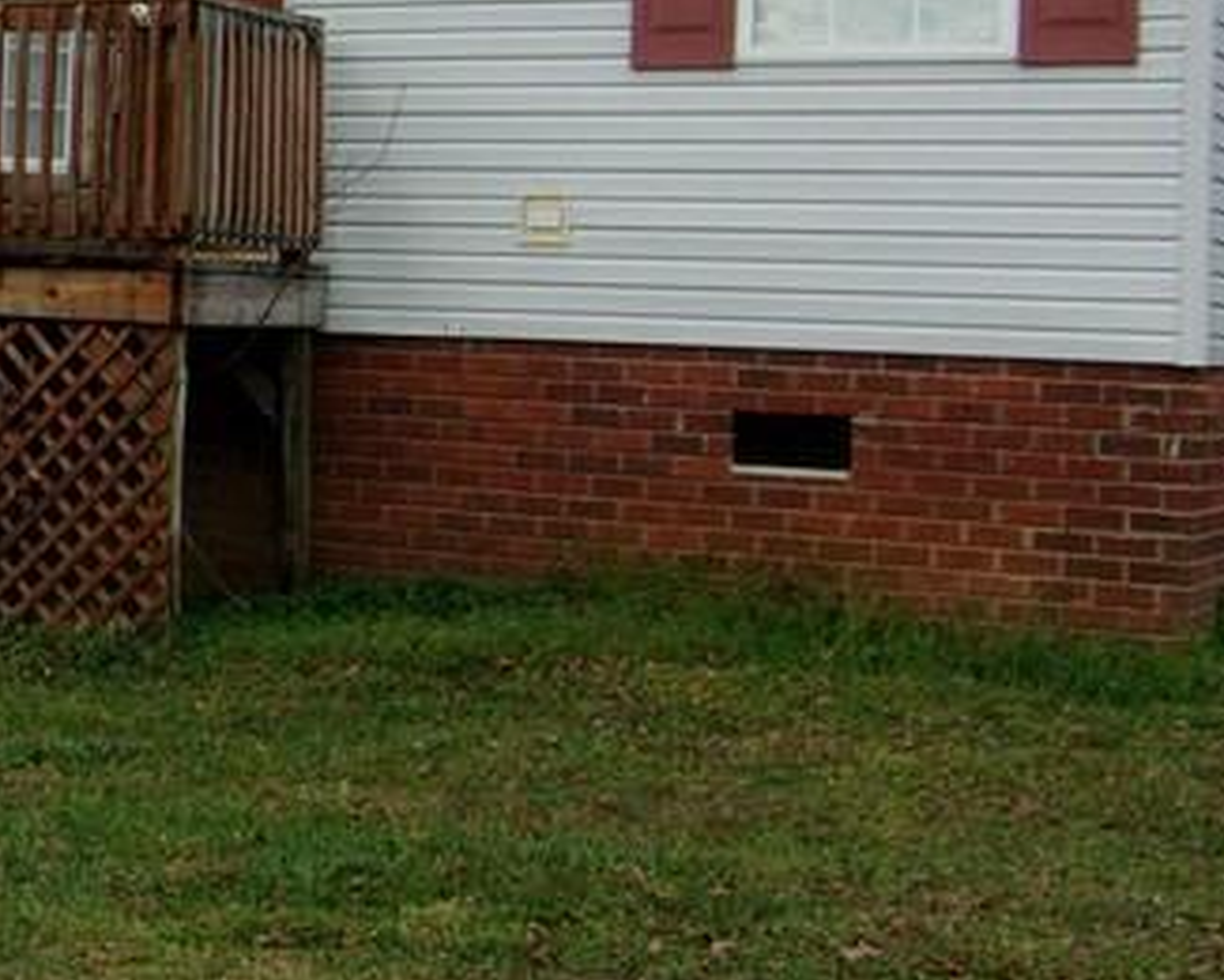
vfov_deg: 18.3
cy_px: 173
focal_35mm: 83
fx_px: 3007
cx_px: -136
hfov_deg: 21.7
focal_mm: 4.9
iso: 80
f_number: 3
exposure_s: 1/400
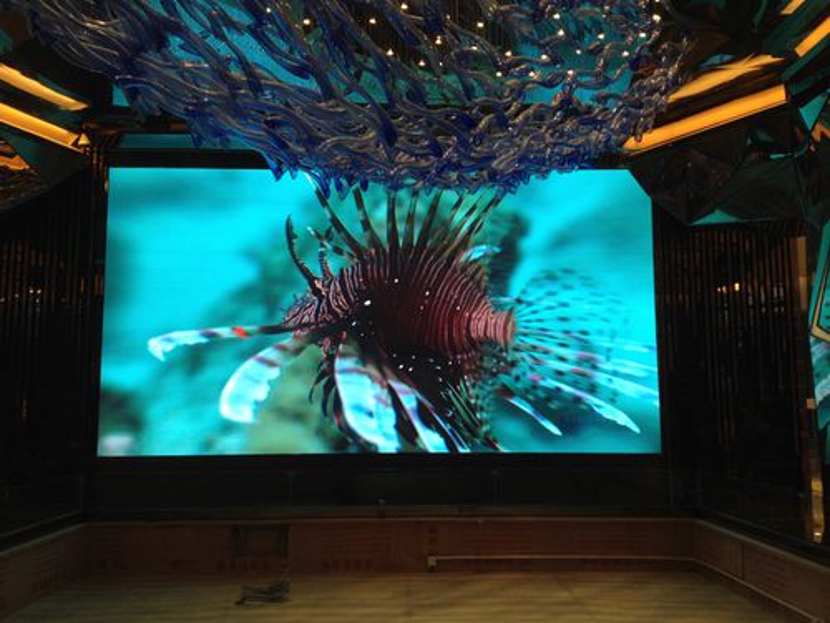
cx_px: 415
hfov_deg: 52.6
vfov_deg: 40.7
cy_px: 312
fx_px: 839
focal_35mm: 35
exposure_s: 1/120
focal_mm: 4.28
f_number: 2.4
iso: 64
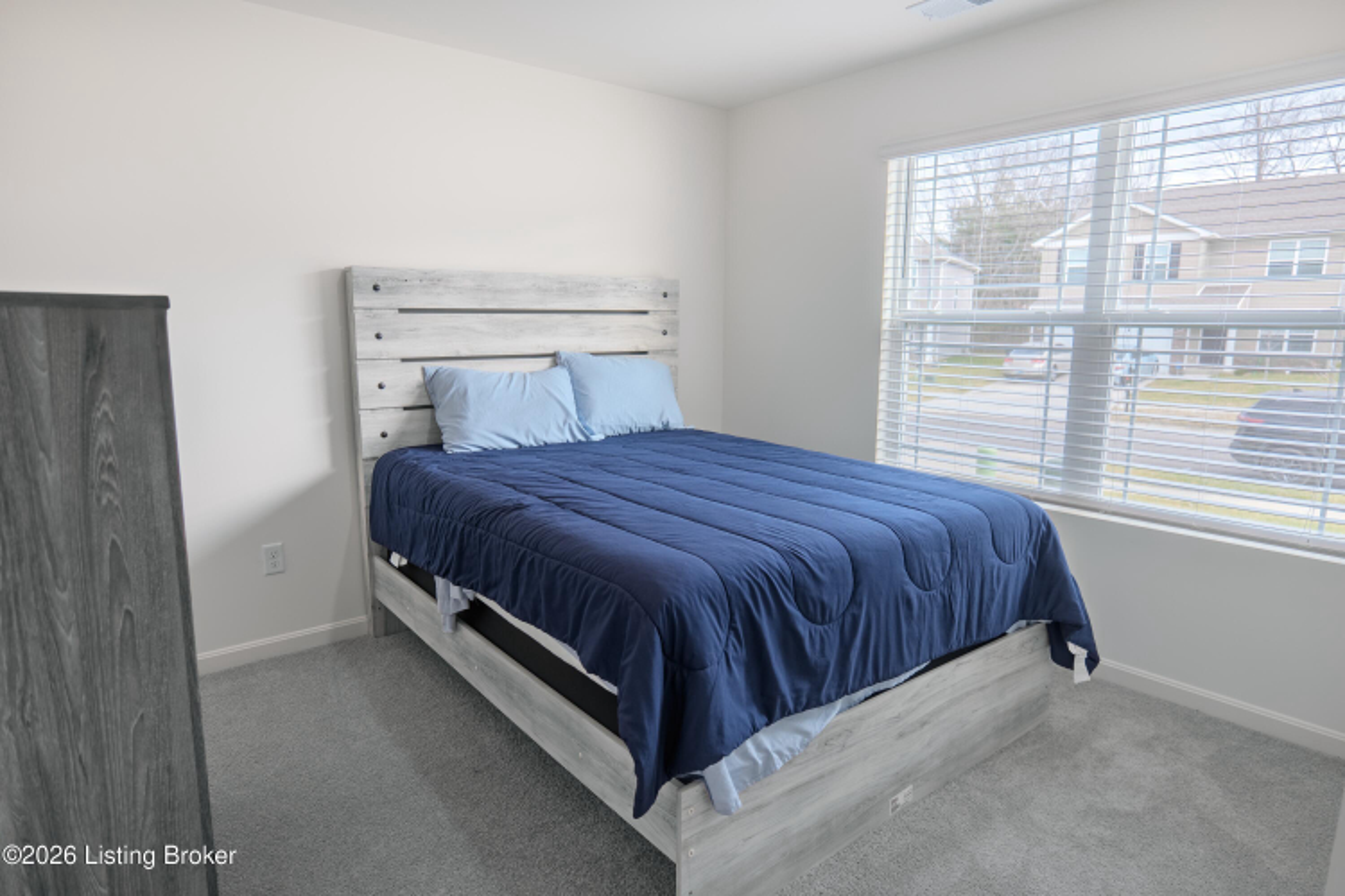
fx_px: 747
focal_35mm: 20
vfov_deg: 61.9
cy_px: 448
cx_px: 672
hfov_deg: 84.0
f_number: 3.5
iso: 640
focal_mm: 20
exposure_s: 1/200
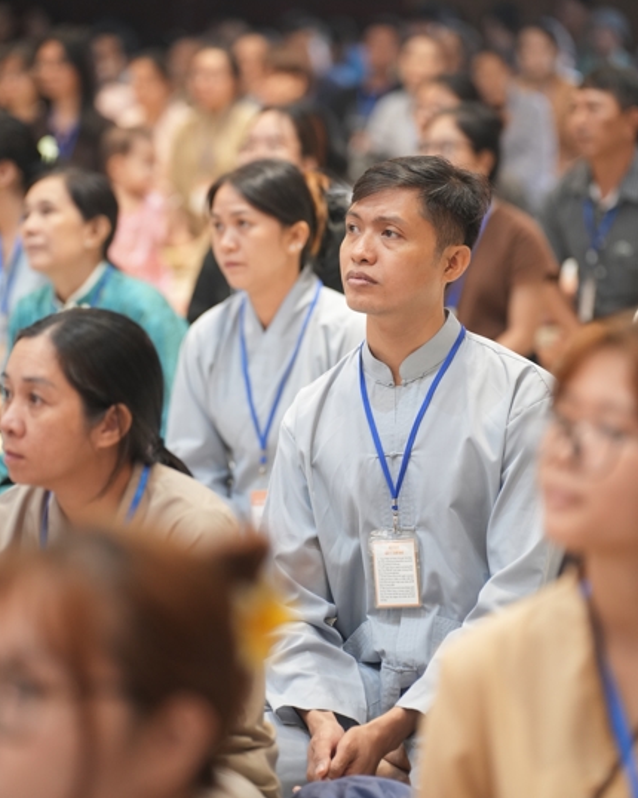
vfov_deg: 12.6
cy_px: 380
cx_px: 320
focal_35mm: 153
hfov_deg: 10.1
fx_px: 3613
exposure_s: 1/100
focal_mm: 135
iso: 2000
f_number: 2.8
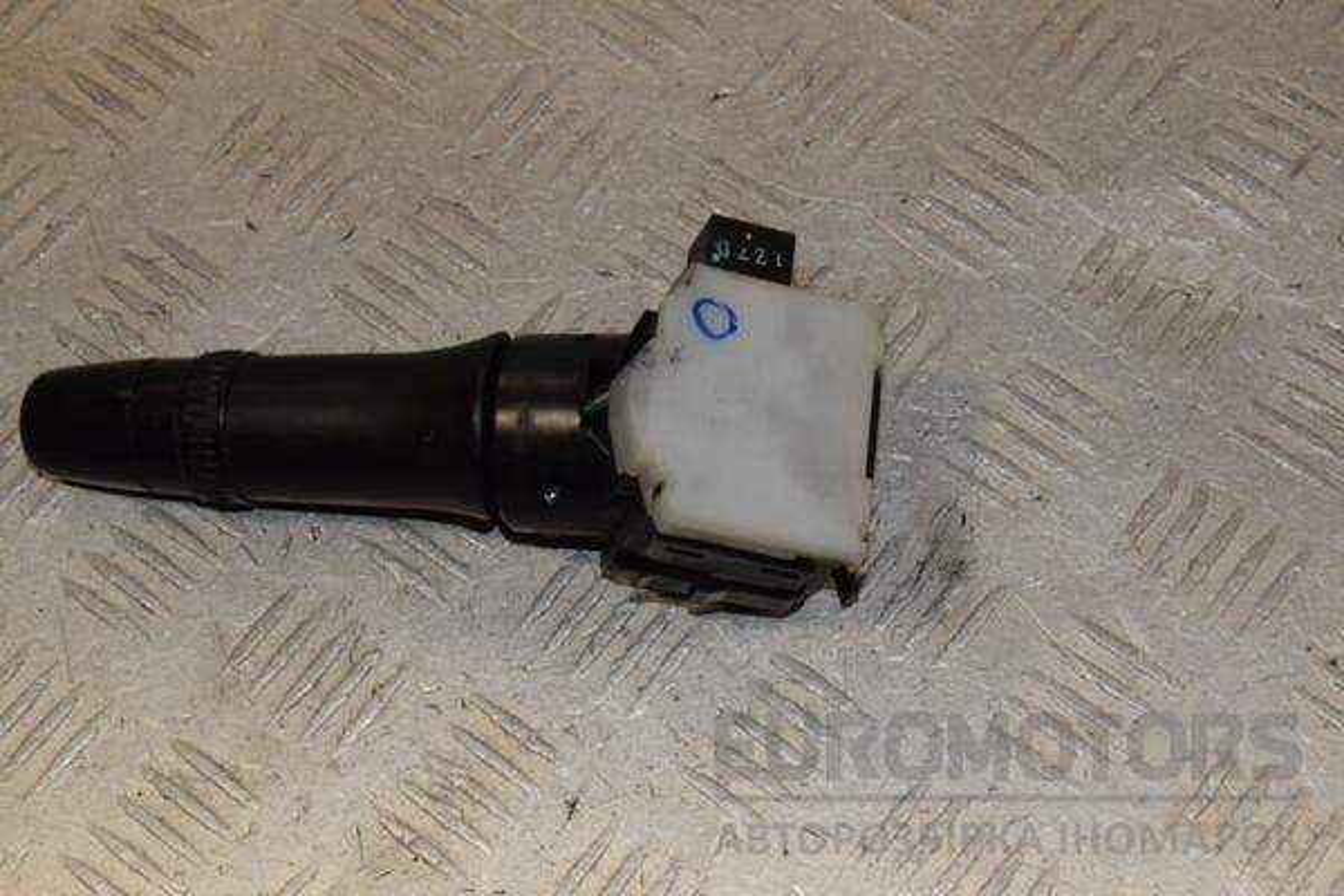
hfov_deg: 27.0
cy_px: 448
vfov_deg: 18.2
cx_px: 672
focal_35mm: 75
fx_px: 2800
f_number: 10
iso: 800
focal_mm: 50
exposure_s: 1/200
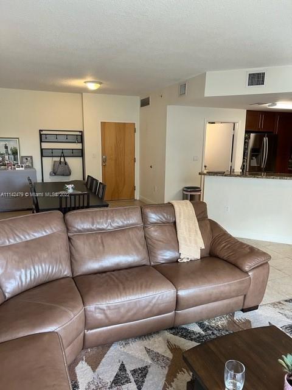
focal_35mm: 26
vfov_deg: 67.3
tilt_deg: -10.4
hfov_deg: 53.1
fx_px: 292
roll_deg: -0.2
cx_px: 146
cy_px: 195
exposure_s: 1/96
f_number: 1.5
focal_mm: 5.7
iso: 125
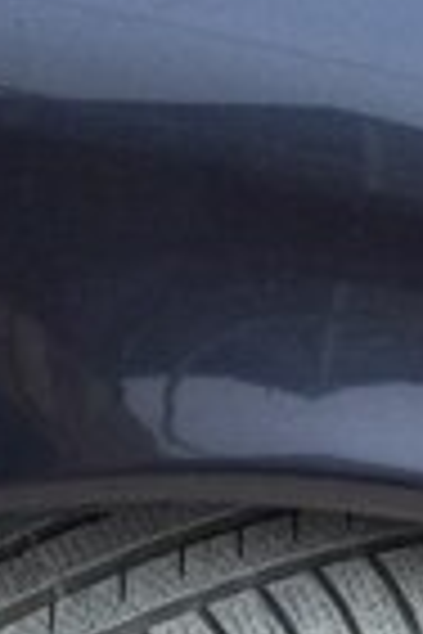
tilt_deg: -47.6
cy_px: 854
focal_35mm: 106
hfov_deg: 12.6
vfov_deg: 17.9
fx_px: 1868
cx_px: -90
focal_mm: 4.15
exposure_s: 1/651
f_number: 2.2
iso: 32
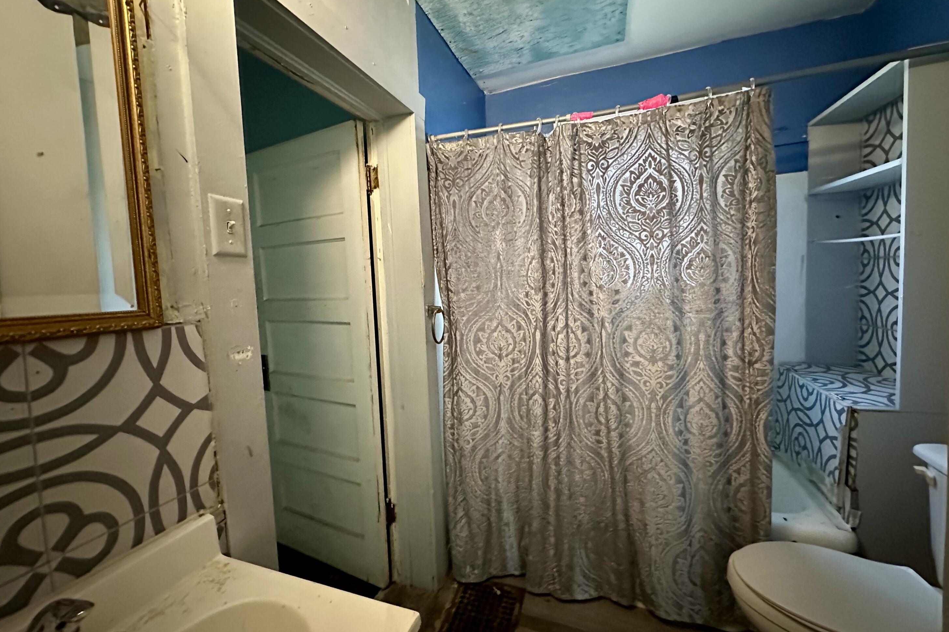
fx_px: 395
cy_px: 311
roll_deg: +3.4
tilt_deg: -4.0
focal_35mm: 15
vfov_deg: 77.3
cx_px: 471
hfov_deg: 100.4
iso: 1250
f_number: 2.2
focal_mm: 2.22
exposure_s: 1/40
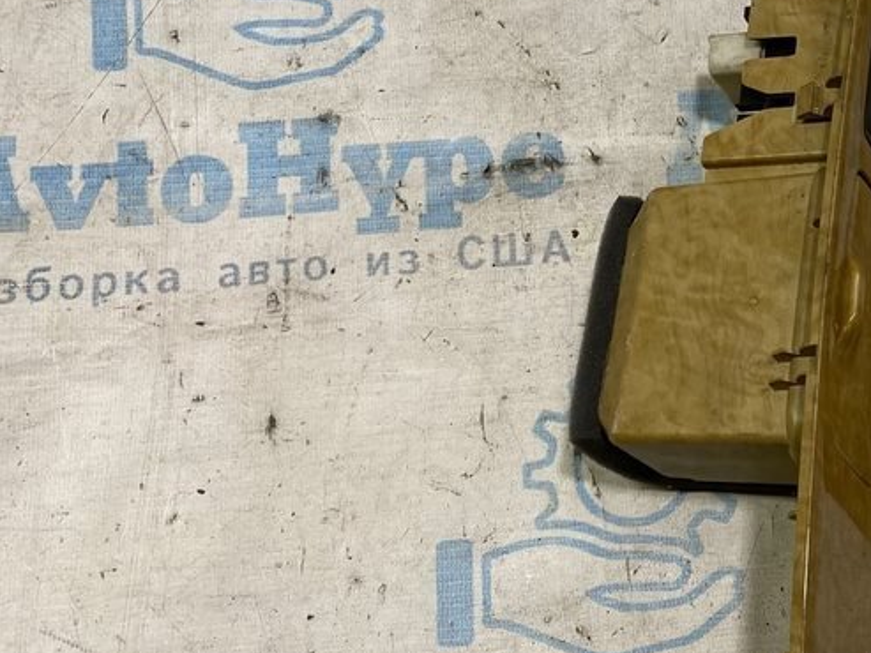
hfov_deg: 32.3
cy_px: 256
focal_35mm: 54
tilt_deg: -71.7
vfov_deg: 27.0
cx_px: 903
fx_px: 1359
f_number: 1.8
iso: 64
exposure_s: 1/100
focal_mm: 4.25
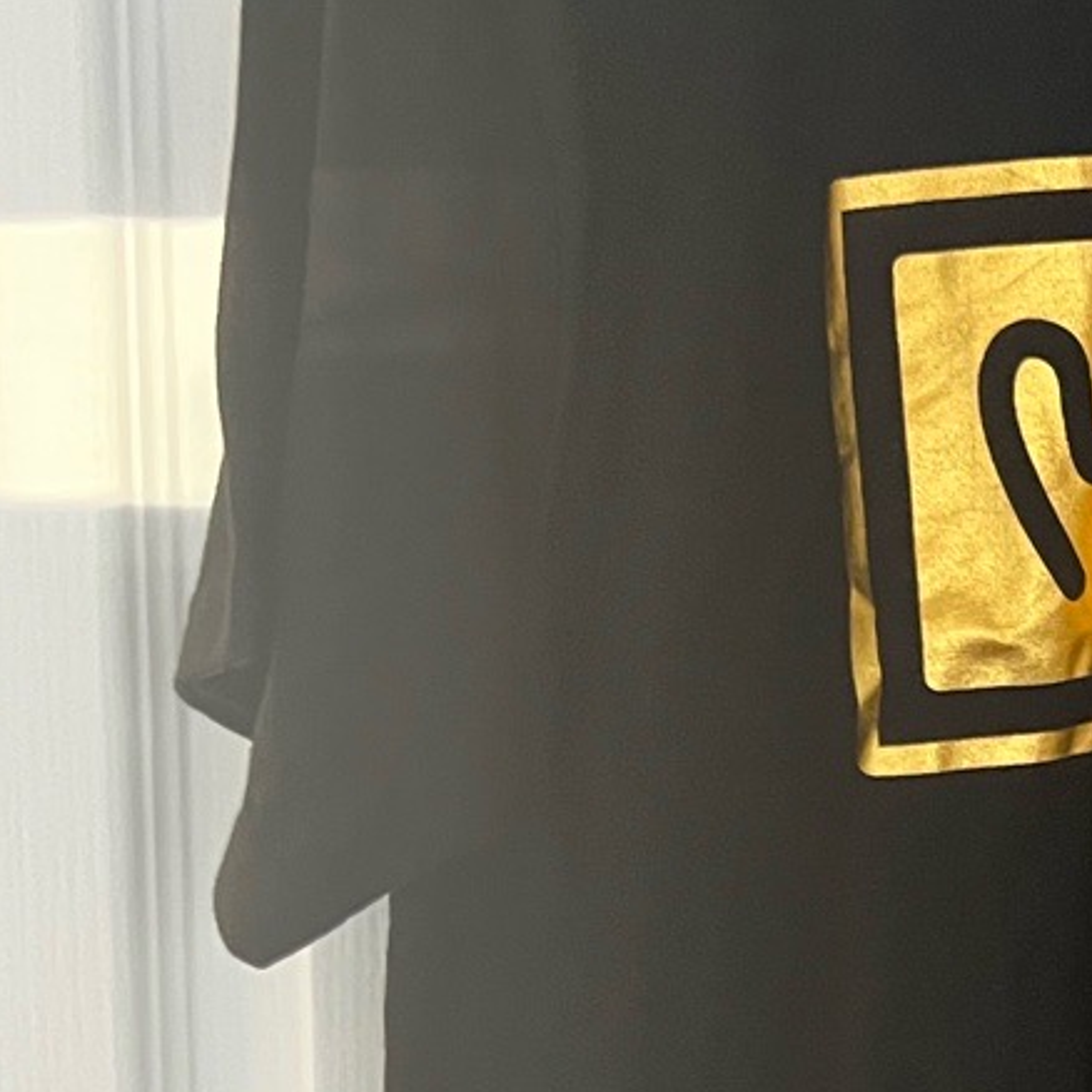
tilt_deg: -4.5
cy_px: 835
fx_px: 2998
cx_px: 1486
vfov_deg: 20.5
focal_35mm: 84
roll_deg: +0.9
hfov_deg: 18.9
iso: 500
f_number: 1.5
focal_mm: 5.7
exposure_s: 1/60
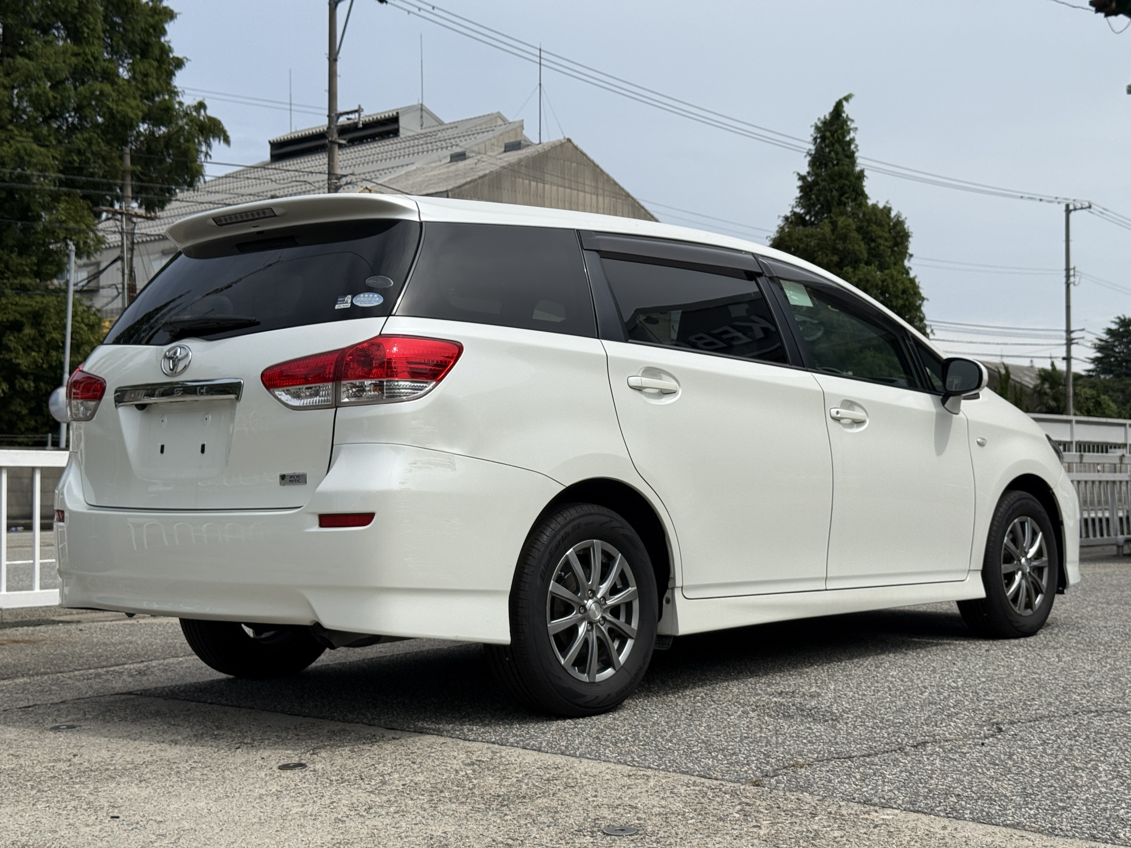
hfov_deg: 39.7
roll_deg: +0.7
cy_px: 424
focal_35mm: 48
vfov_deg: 30.3
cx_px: 566
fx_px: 1568
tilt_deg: +2.2
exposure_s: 1/9901
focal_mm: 6.76
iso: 64
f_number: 1.78
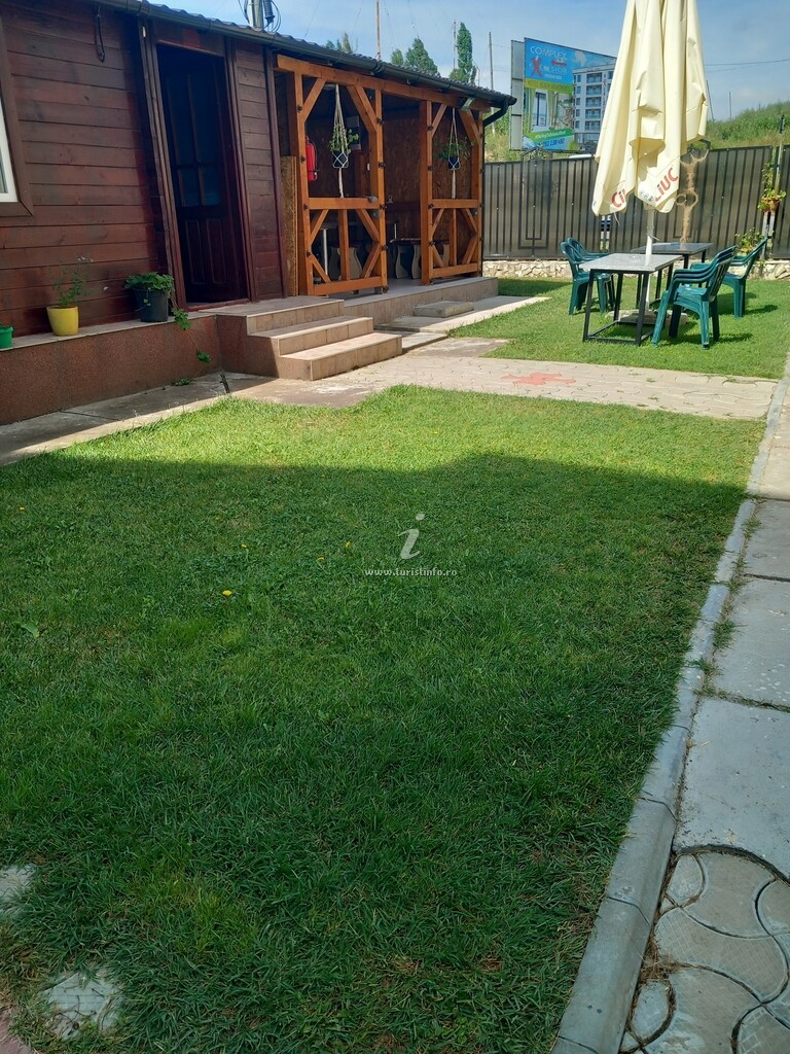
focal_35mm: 27
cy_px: 527
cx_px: 395
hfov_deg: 51.4
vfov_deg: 65.3
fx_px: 822
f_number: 1.8
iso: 20
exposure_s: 1/142
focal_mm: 4
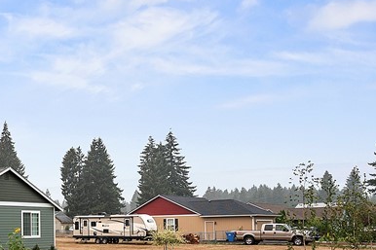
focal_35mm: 45
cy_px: 267
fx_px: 470
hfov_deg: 38.2
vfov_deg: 27.6
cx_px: -9
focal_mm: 16
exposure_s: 1/800
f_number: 5.6
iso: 100
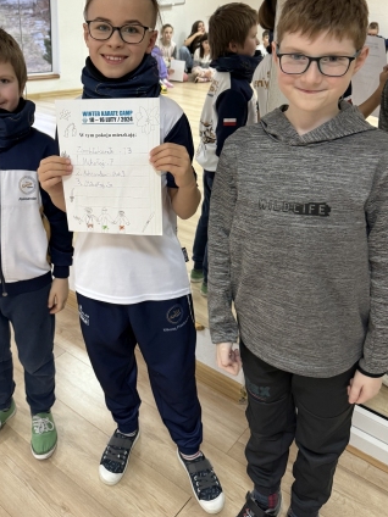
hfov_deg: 41.2
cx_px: 126
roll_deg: +0.0
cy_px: 189
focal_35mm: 34
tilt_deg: -21.8
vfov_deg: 53.3
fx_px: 508
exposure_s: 1/50
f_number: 1.78
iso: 320
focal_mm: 6.86
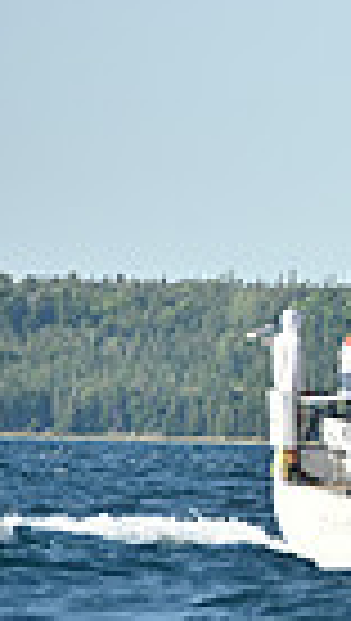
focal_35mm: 881
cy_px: 466
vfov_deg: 2.4
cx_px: 1300
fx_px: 14524
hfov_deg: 1.4
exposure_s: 1/1600
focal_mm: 200
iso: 320
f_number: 6.3
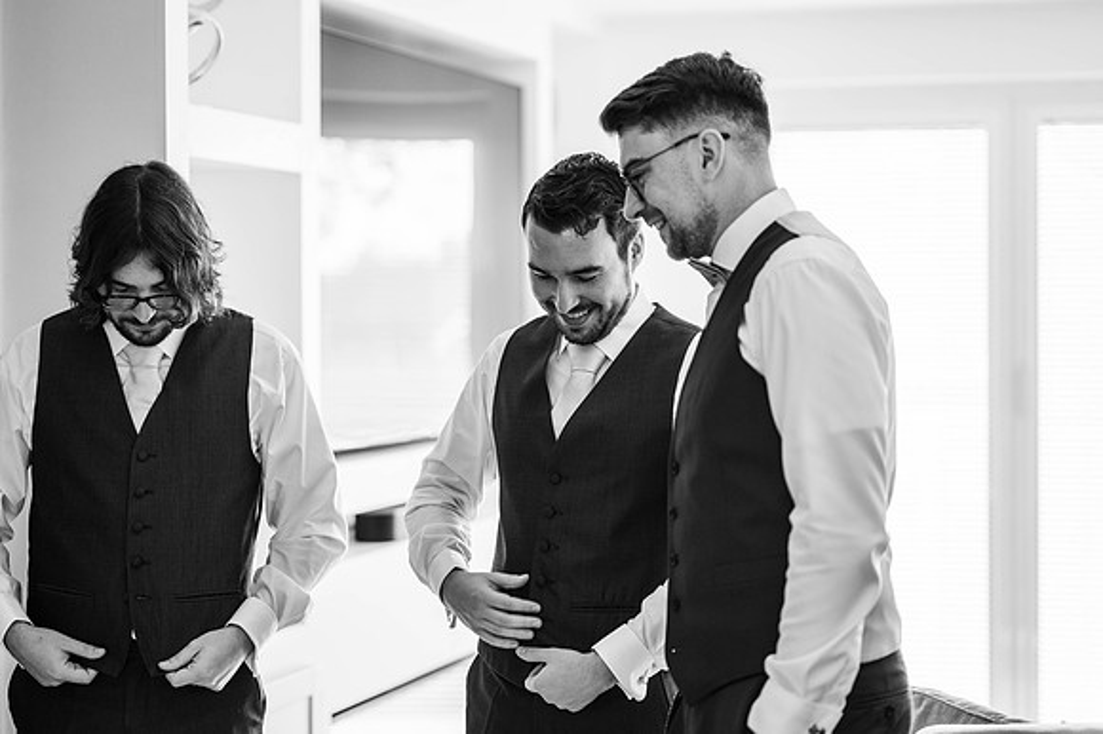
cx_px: 552
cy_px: 367
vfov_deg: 16.1
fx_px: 2603
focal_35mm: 85
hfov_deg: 23.9
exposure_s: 1/200
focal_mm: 85
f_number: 1.8
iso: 160
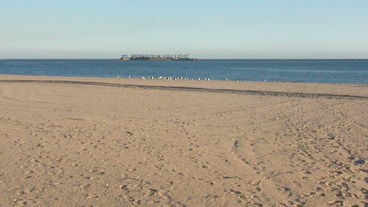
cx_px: 197
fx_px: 595
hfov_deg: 34.3
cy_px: 59
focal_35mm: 61
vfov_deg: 19.6
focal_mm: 5.6
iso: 100
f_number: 4.5
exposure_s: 1/423
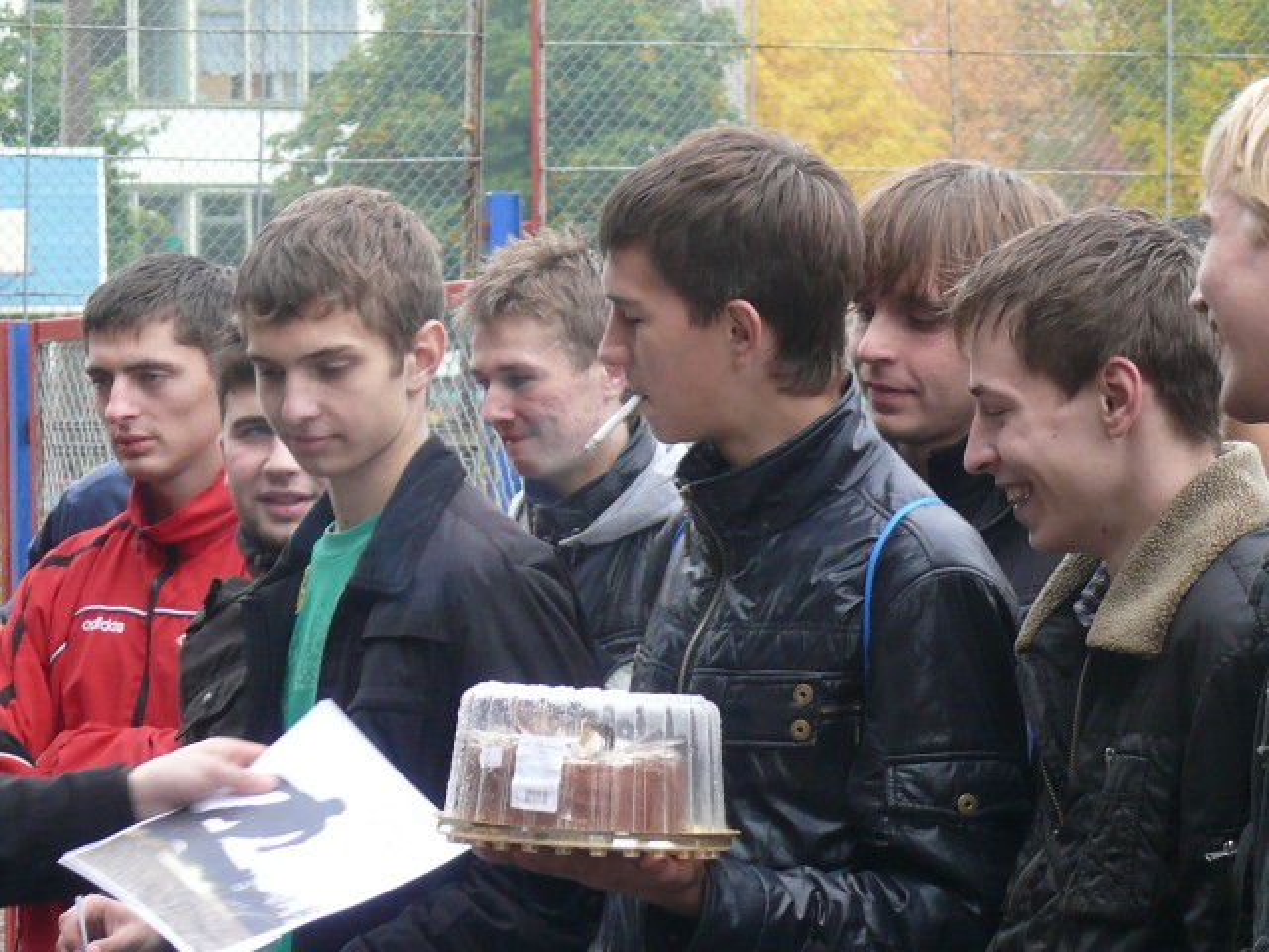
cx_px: 634
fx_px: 6929
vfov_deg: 7.9
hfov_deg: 10.5
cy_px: 476
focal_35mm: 189
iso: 200
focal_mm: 22.5
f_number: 3.2
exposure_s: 1/60
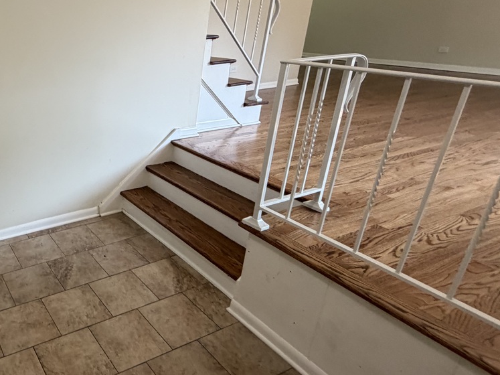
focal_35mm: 27
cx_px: 59
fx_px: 390
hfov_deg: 57.1
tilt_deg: -22.3
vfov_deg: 51.2
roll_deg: +1.4
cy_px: 164
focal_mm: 2.22
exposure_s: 1/121
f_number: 2.2
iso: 200
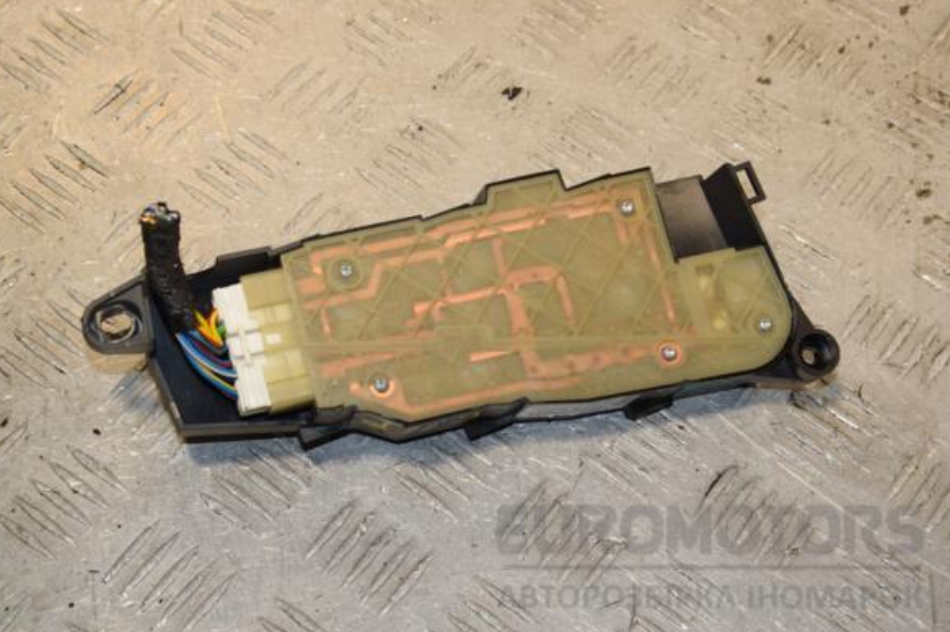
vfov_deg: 19.6
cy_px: 313
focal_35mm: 70
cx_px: 466
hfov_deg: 29.1
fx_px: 1833
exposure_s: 1/200
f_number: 8
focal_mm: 45
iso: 800
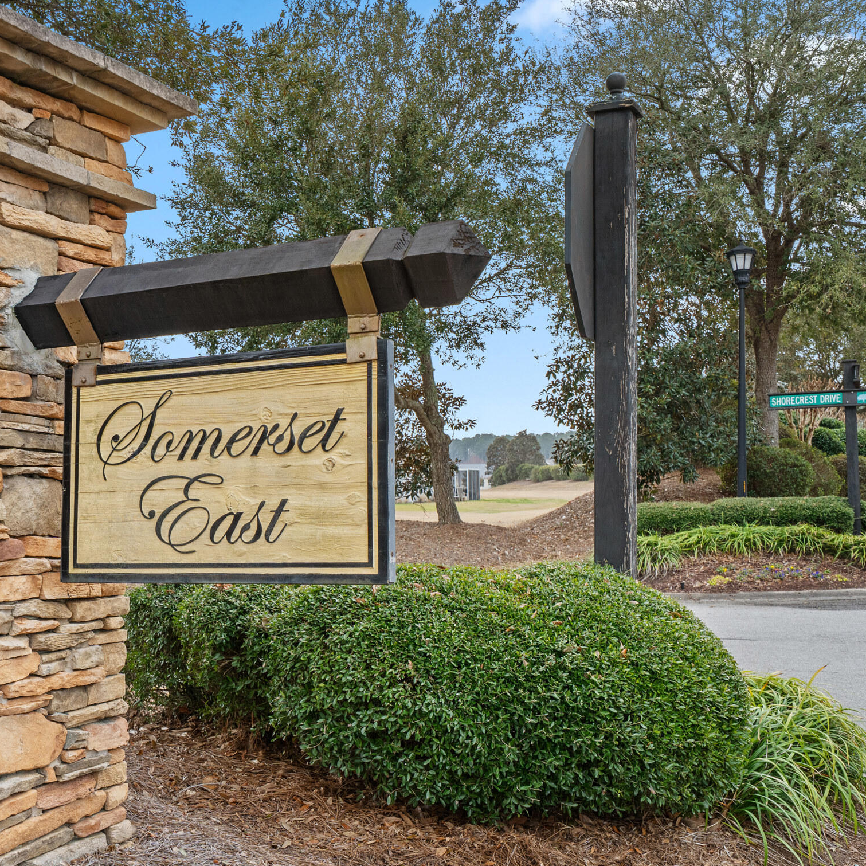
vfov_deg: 37.5
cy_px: 473
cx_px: 219
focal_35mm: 45
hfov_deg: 36.7
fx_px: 1274
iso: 320
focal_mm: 32
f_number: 8
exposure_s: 1/250
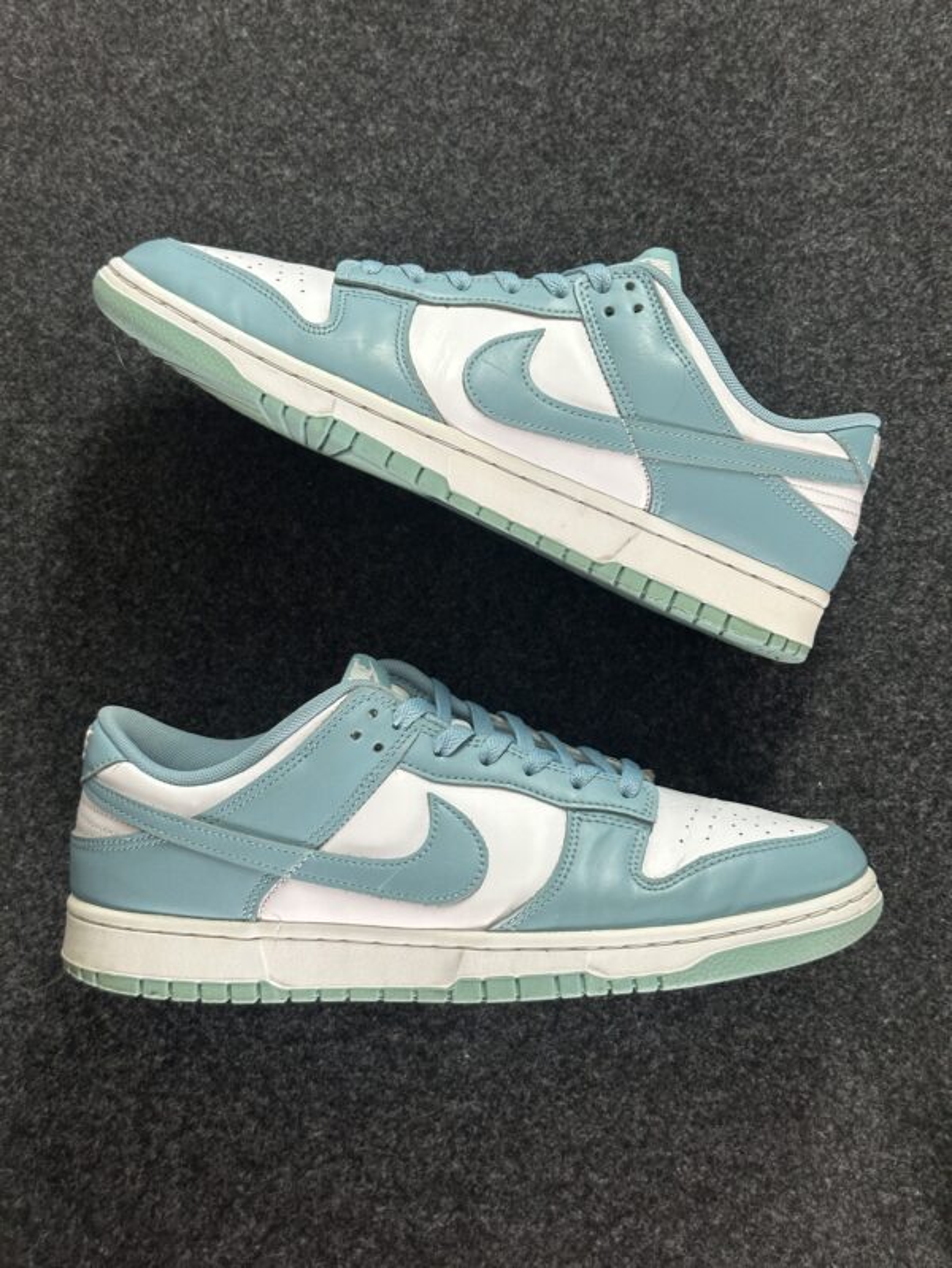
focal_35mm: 48
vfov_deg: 39.6
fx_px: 1759
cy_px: 634
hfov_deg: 30.3
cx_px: 476
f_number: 1.78
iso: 200
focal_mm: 6.86
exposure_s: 1/50
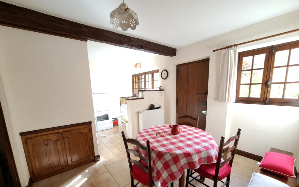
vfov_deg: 77.8
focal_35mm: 14
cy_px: 111
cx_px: 150
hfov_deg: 105.3
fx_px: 114
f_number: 2.2
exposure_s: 1/20
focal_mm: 1.74
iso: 50
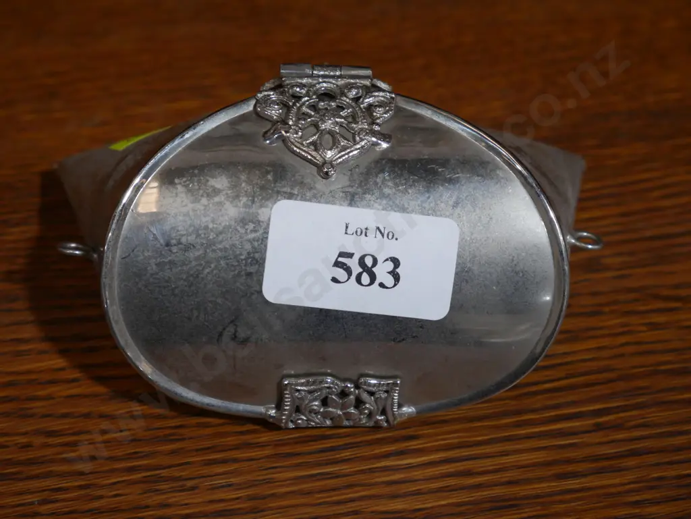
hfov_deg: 25.0
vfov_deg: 18.9
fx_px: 1558
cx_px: 346
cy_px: 260
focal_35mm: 78
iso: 800
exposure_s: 1/100
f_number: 5.6
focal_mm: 39
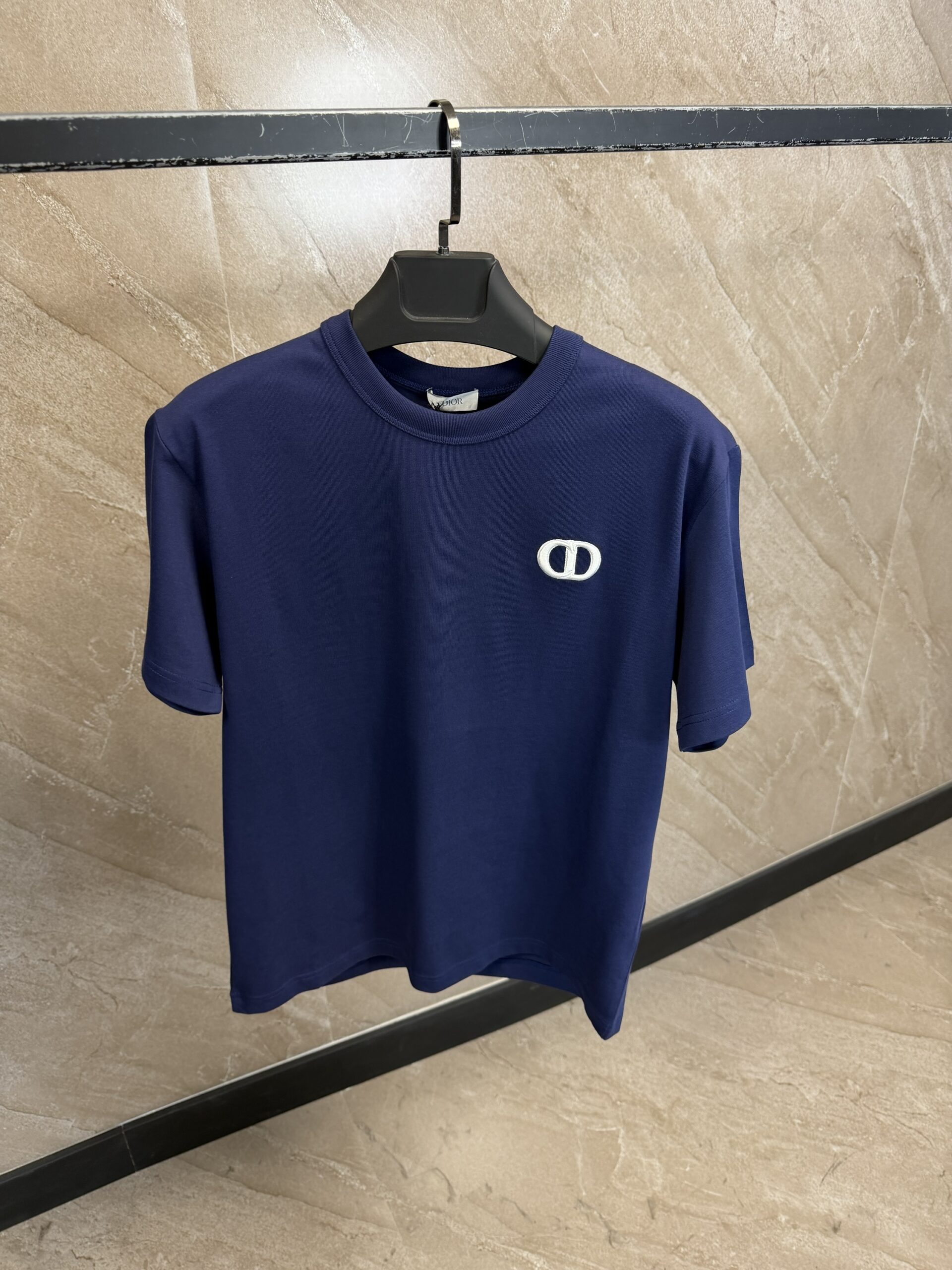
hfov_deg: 56.8
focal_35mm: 24
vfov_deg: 71.6
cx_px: 476
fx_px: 880
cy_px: 635
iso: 125
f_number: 1.78
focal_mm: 6.76
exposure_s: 1/50
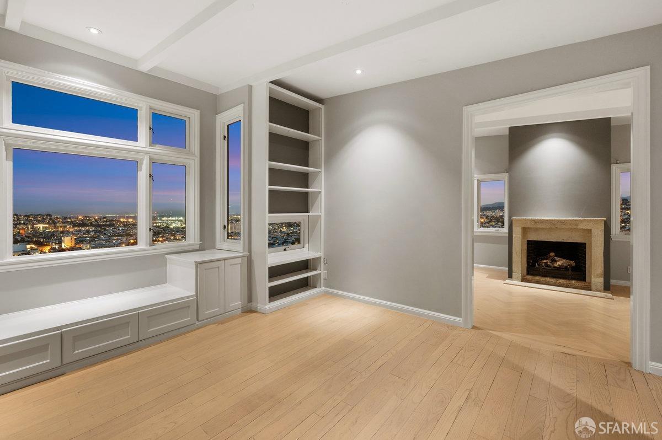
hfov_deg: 98.6
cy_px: 220
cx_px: 331
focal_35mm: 16
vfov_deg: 75.4
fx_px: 285
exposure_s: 1/5
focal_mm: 15.5
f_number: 9
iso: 200
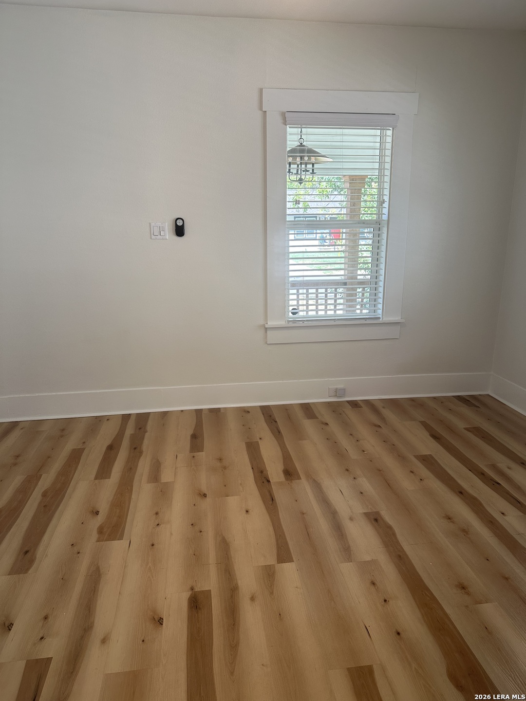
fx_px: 486
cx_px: 263
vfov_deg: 71.6
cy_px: 350
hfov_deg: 56.8
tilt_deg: -14.1
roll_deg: +0.3
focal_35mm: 24
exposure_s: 1/160
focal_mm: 6.86
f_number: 1.78
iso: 80
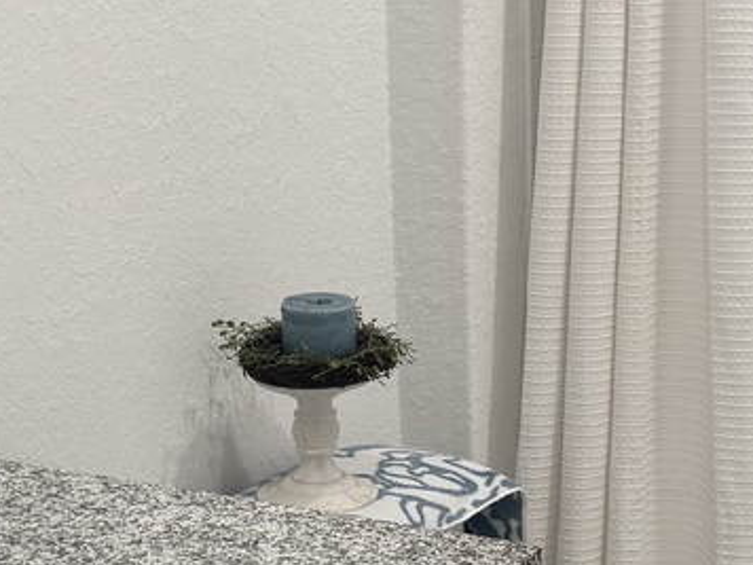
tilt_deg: -16.8
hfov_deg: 20.1
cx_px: 548
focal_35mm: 97
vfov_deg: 15.2
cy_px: 408
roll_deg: +0.6
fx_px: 2110
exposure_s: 1/120
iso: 100
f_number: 1.78
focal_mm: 6.76
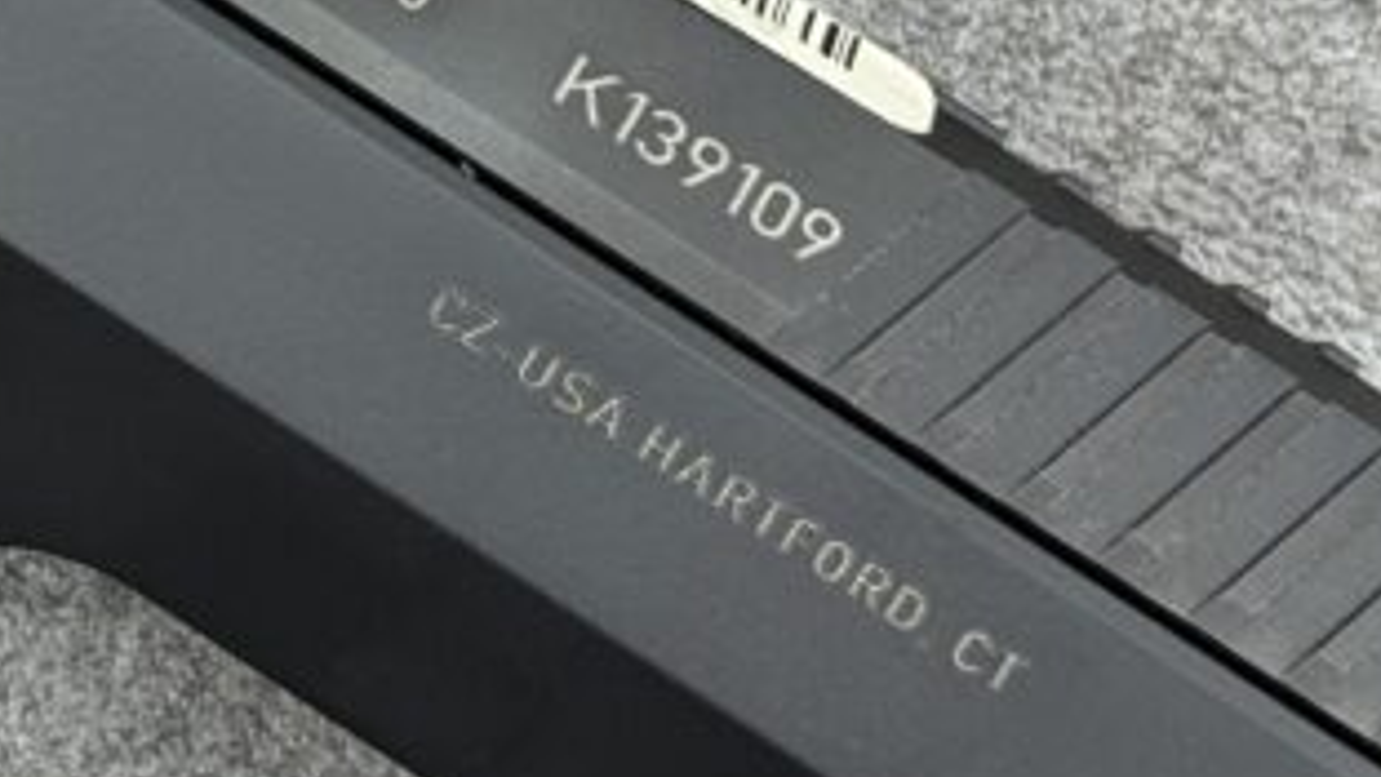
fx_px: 6299
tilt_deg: -87.2
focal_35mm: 172
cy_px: -151
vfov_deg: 7.0
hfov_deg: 12.4
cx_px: 0
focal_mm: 6.76
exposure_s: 1/120
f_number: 1.78
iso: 64
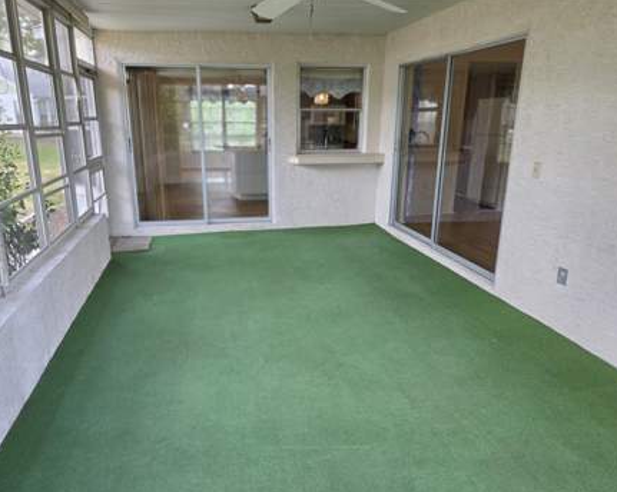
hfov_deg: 68.1
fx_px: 456
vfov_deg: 56.7
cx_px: 293
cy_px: 251
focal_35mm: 25
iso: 160
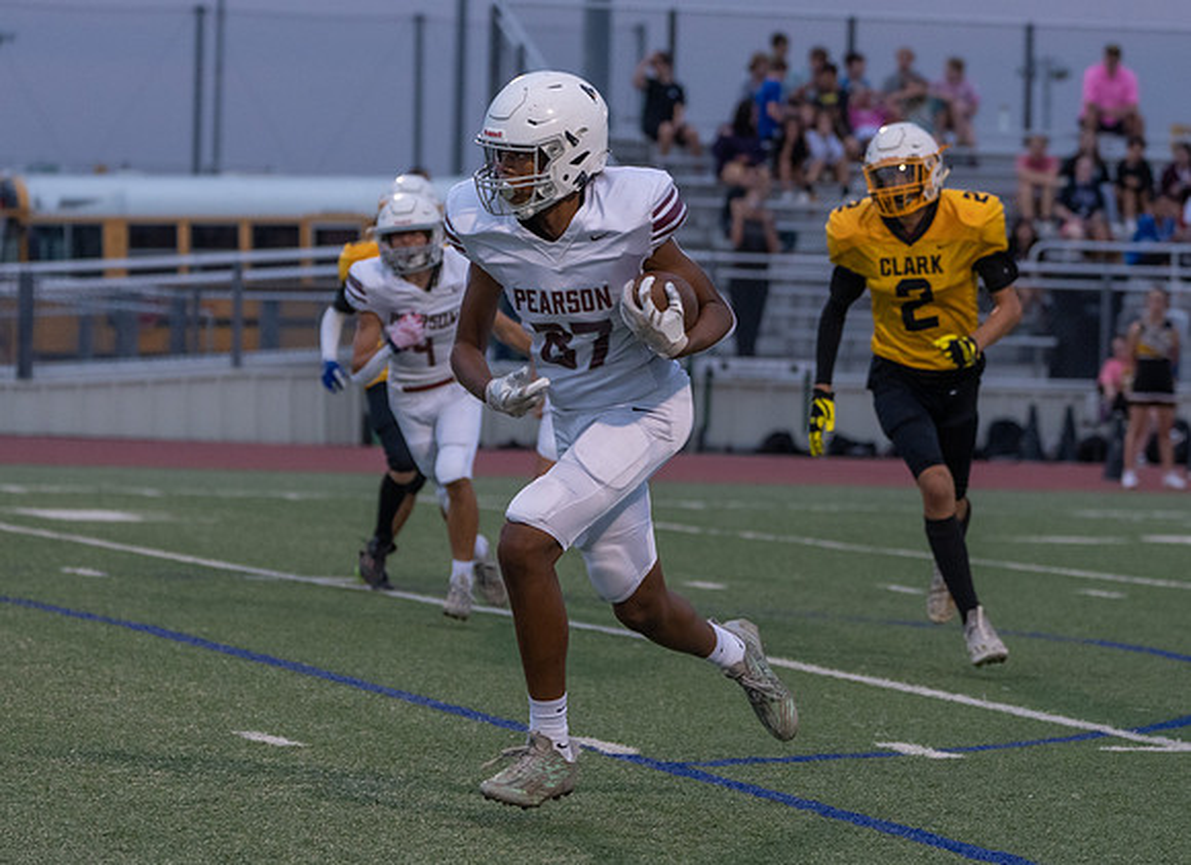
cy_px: 509
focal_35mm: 234
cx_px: 650
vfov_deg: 6.2
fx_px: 7950
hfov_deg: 8.6
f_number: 5.6
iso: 3200
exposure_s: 1/1000
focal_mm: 183
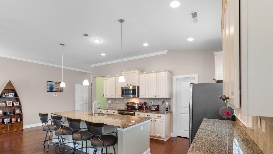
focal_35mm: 16
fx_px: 116
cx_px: 137
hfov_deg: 99.4
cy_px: 92
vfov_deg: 66.4
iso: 100
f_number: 4.5
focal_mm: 10
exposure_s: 1/6
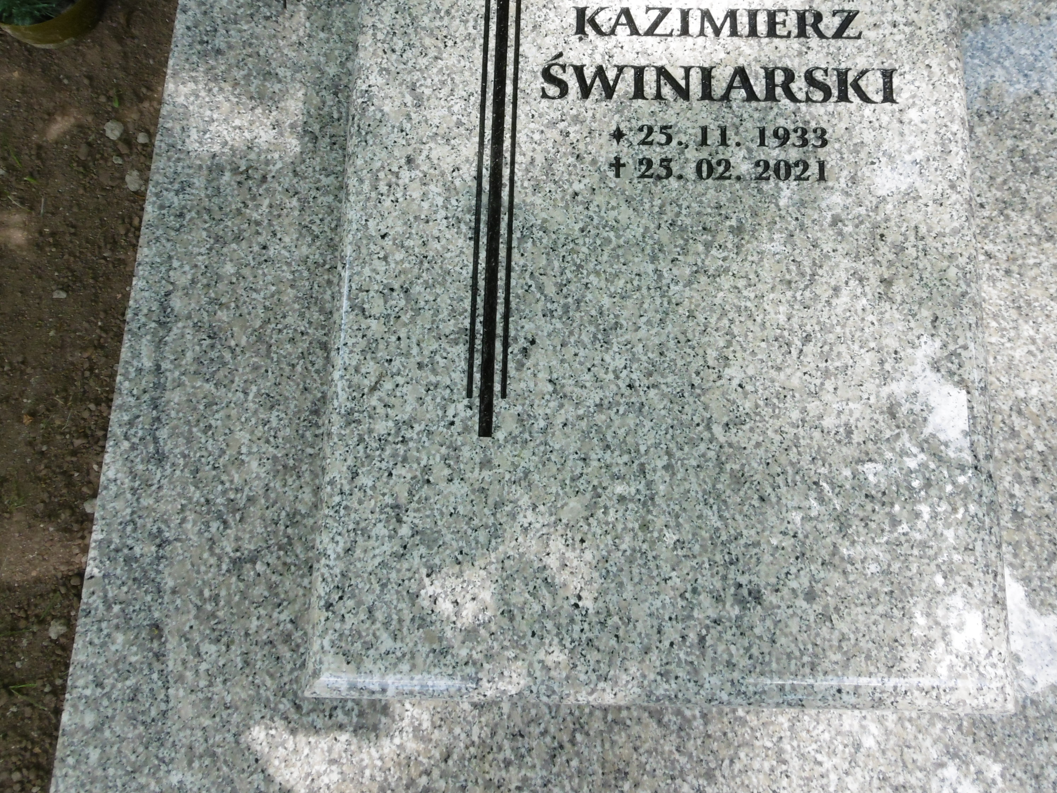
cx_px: 571
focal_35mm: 37
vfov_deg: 37.9
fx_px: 1130
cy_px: 225
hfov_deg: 50.1
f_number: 3.1
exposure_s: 1/200
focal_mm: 4.3
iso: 100
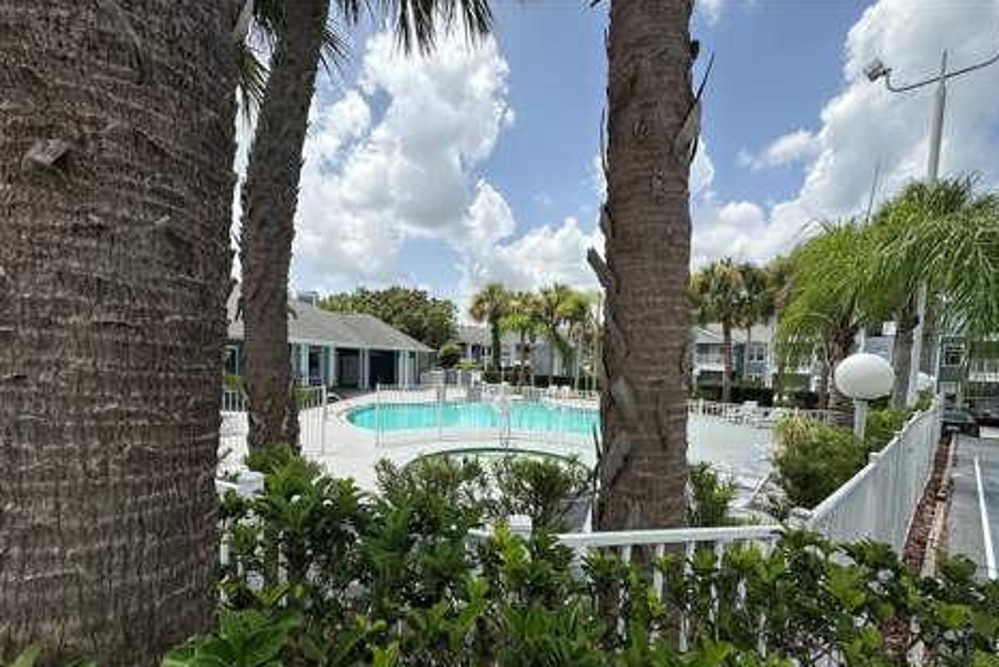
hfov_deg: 100.4
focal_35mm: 15
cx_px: 510
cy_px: 384
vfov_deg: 76.9
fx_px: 416
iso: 40
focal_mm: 2.22
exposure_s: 1/2092
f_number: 2.2
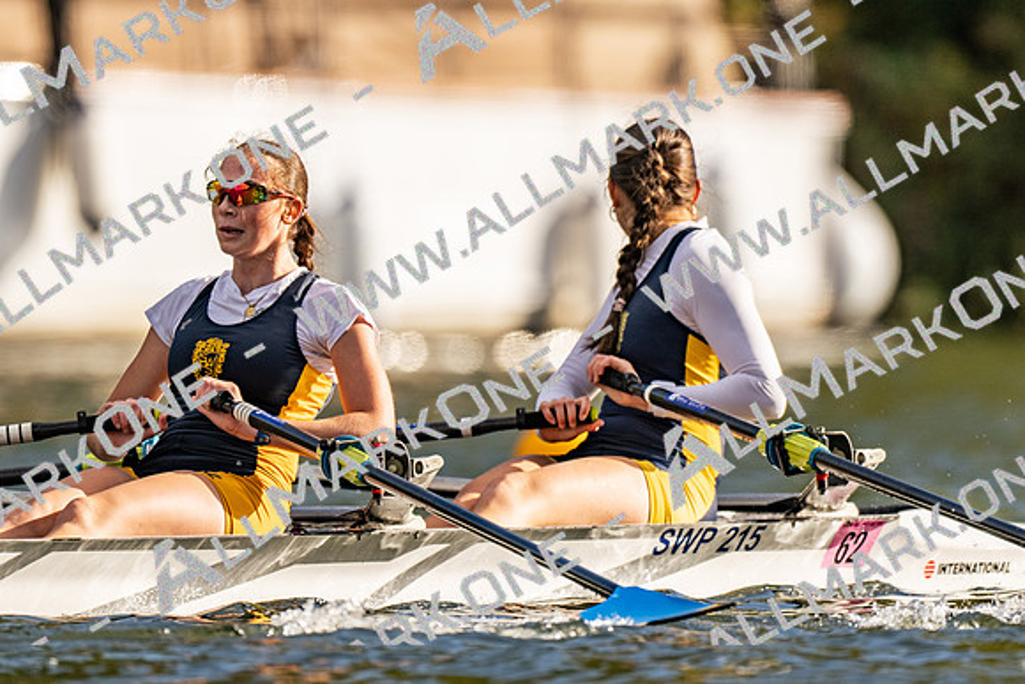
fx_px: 25643
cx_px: 512
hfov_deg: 2.3
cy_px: 342
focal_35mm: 900
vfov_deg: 1.5
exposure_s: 1/2500
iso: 125
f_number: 4
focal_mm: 600
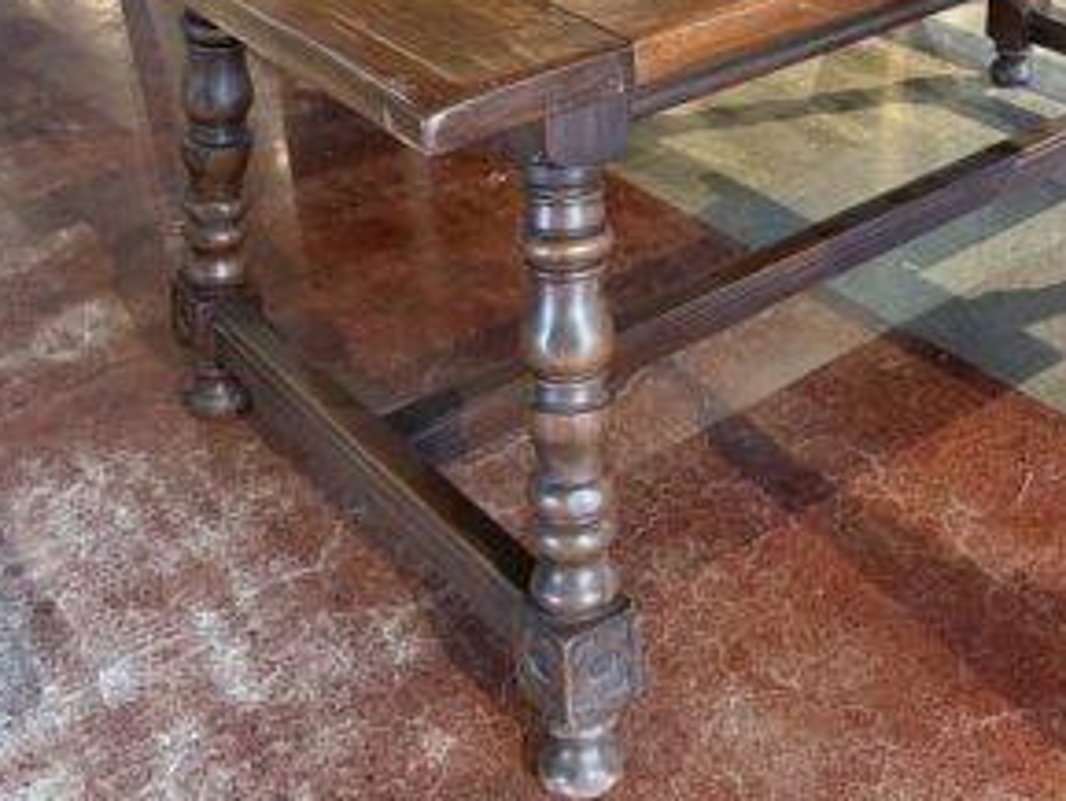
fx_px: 1386
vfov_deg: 31.8
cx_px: 782
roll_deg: +0.4
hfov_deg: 41.0
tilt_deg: -26.8
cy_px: 223
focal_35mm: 45
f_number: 1.6
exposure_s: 1/60
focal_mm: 5.96
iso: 320
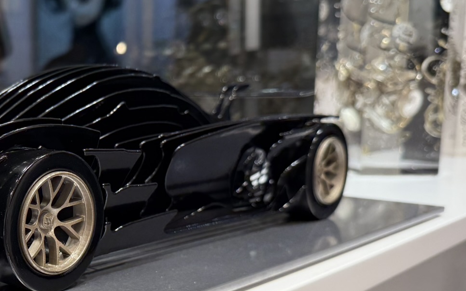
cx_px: 30
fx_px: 686
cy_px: 181
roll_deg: +1.3
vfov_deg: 23.9
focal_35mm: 54
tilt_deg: -6.9
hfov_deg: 35.0
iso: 100
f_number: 1.78
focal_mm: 6.76
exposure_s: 1/291
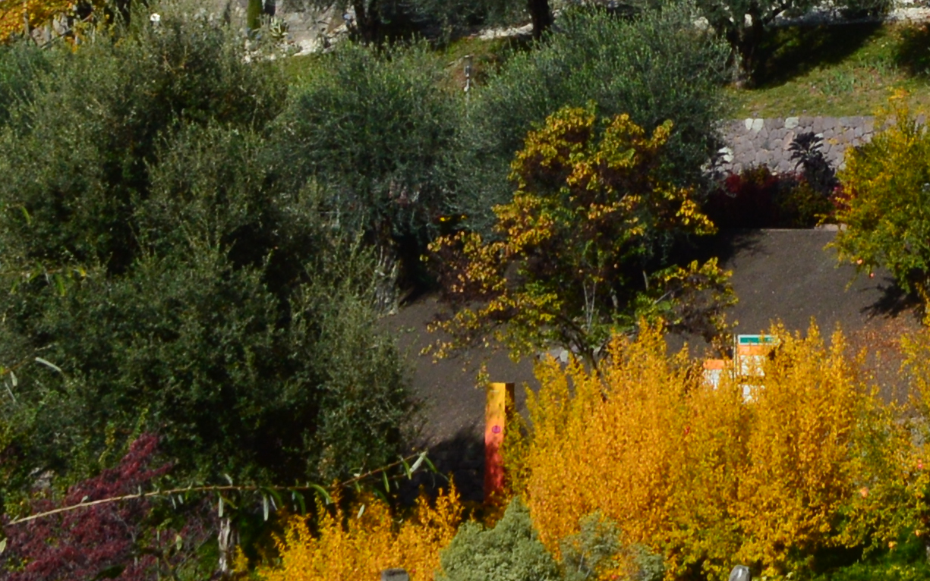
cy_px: -546
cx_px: 1117
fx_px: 4183
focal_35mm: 165
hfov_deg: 12.4
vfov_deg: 7.6
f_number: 11
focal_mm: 22
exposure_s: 1/500
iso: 280
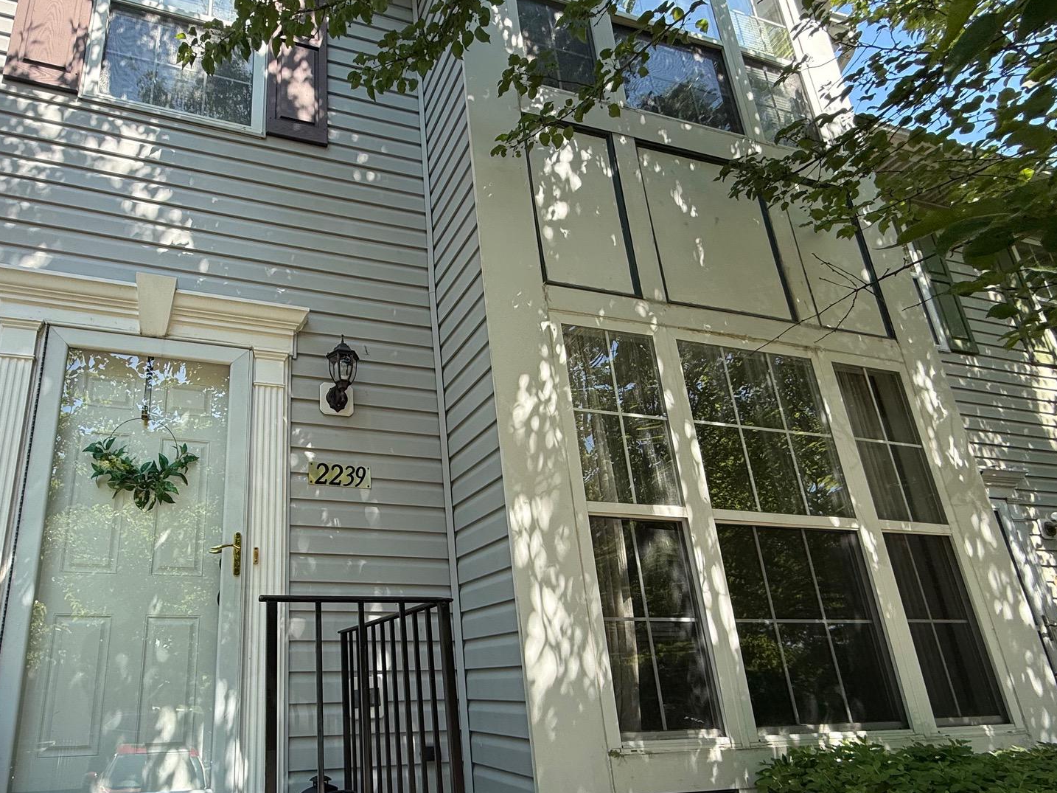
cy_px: 488
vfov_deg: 65.1
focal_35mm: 20
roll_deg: +0.4
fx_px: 611
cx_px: 347
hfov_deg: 78.9
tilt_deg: +18.4
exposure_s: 1/413
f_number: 2.2
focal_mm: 2.22
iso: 50
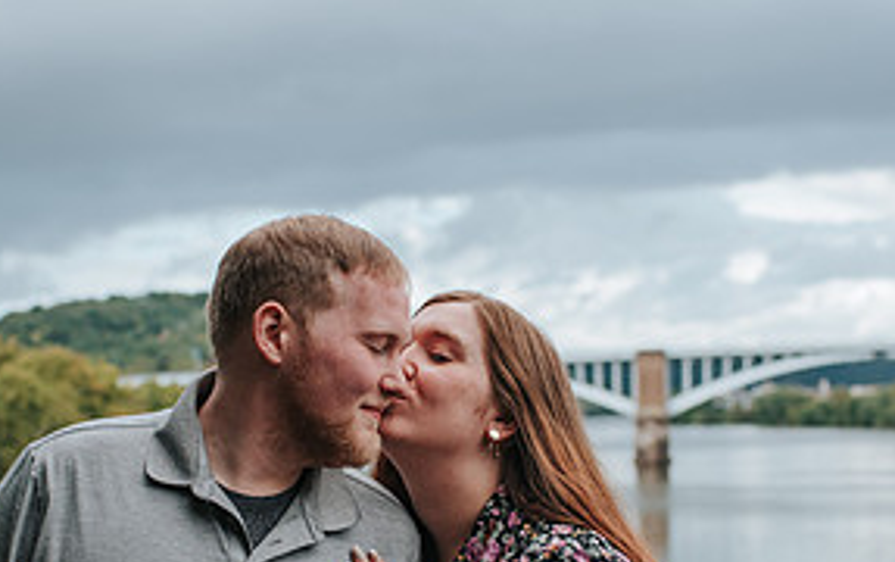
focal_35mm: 72
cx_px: 359
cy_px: 539
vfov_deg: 17.8
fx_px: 1758
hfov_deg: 28.5
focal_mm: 35
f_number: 3.2
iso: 400
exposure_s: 1/400
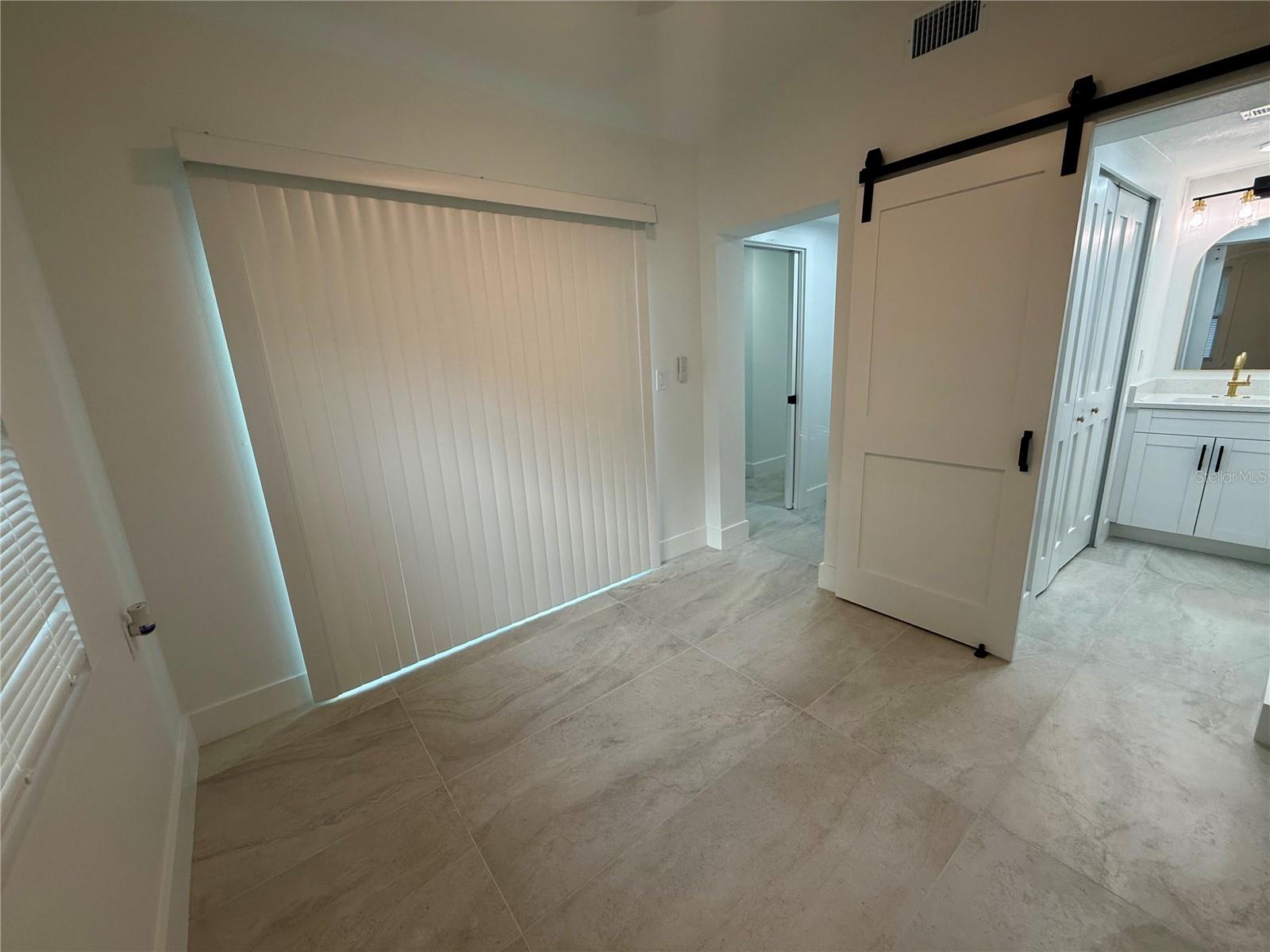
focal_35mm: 14
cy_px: 476
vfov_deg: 85.7
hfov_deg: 102.1
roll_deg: +3.1
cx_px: 635
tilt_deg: -13.0
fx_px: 514
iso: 100
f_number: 2.2
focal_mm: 2.22
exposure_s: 1/120
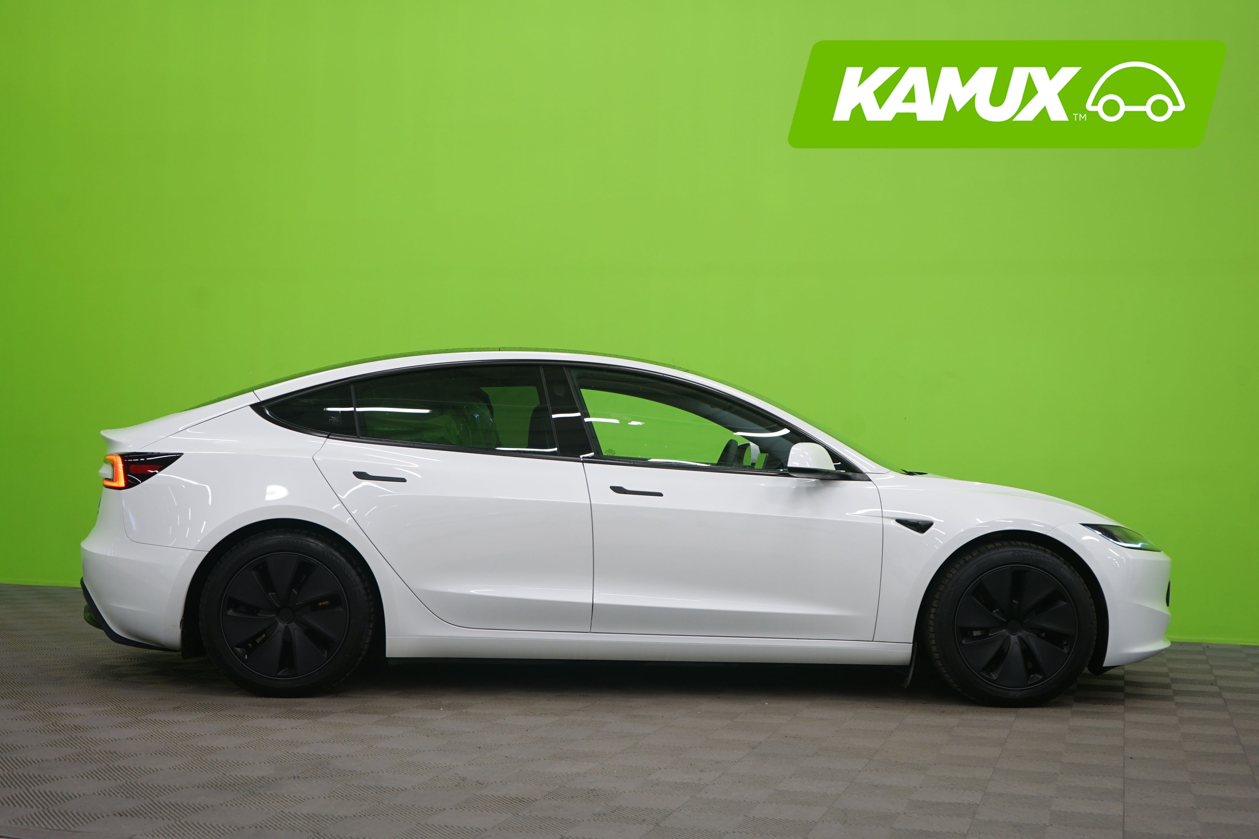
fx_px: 1609
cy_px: 420
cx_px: 630
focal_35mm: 46
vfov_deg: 29.2
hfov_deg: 42.7
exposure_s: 1/10
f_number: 5
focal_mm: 46
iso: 400
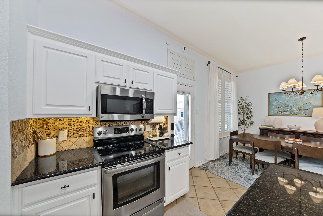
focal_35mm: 12
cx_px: 162
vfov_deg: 90.1
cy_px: 108
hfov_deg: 112.6
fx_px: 108
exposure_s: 1/1.25
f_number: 9
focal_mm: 12
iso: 640
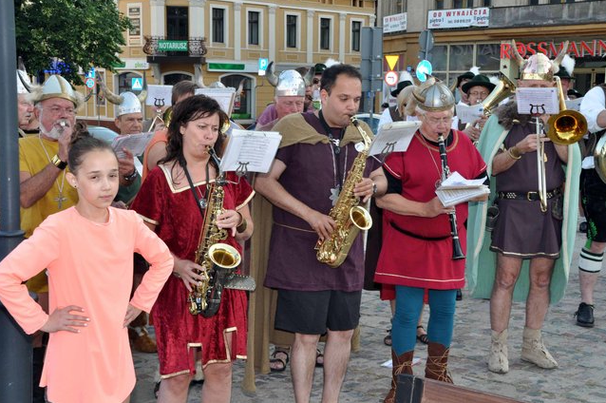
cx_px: 306
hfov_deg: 36.3
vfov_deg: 24.6
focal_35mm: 55
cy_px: 200
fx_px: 925
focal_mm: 36
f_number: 16
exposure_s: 1/60
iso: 640
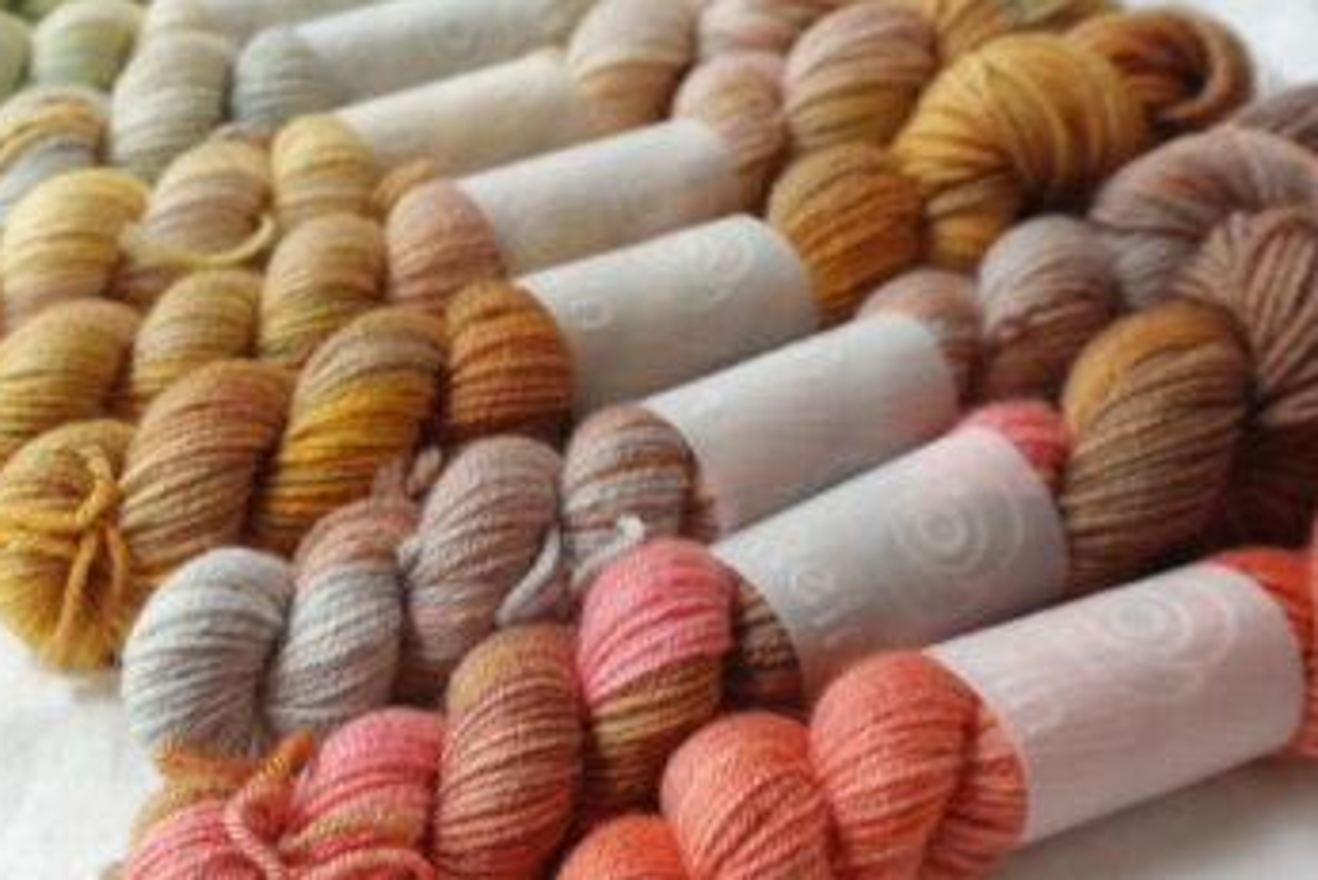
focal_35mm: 52
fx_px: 1904
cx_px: 236
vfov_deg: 25.9
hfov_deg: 36.7
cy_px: 575
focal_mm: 11.26
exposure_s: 1/60
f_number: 3.5
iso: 125
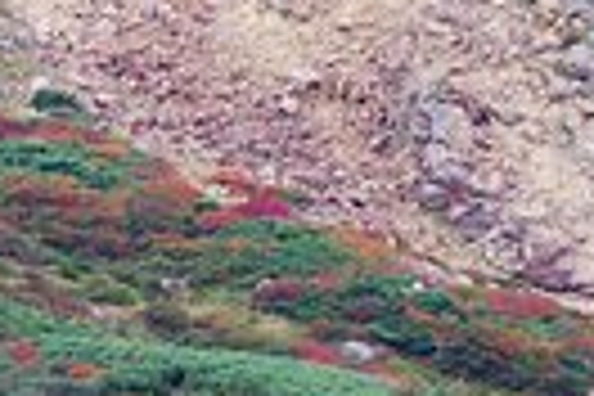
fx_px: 14981
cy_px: 1006
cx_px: 0
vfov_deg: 1.5
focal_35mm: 908
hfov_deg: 2.3
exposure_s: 1/90
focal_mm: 77.5
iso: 280
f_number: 8
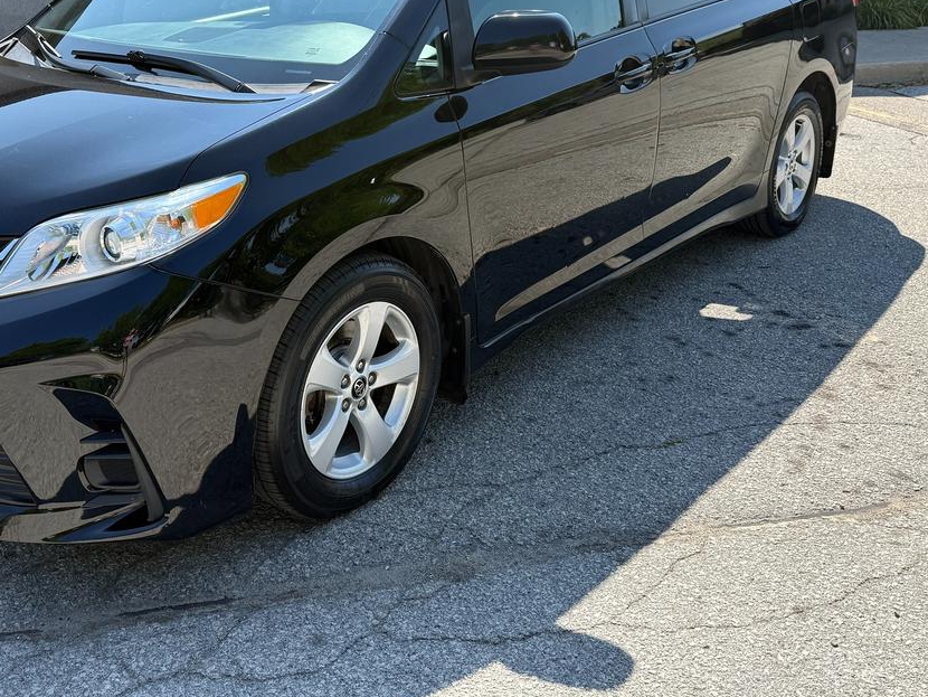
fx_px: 992
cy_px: 169
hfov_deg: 49.4
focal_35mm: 37
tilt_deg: -13.3
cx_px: 323
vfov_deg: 37.7
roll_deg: +1.5
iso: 80
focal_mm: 6.76
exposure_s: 1/1553
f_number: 1.78
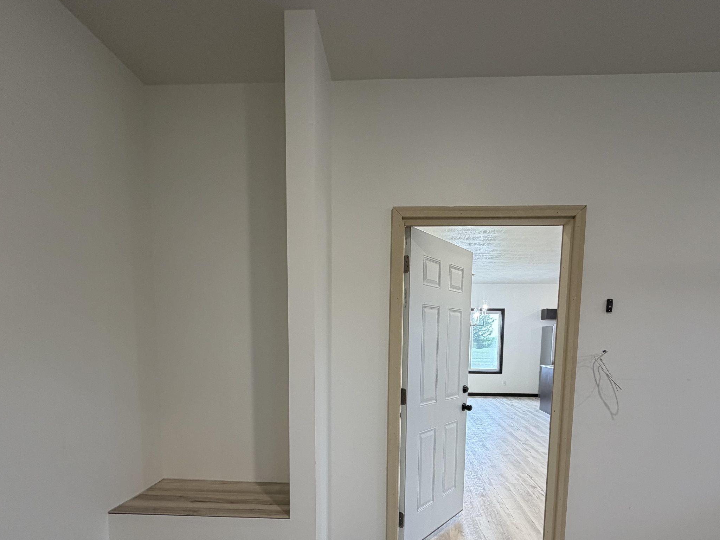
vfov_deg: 60.7
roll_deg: +0.2
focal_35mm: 21
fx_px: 437
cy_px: 390
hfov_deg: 78.9
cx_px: 380
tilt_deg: -7.9
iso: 160
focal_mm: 2.22
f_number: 2.2
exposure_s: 1/60
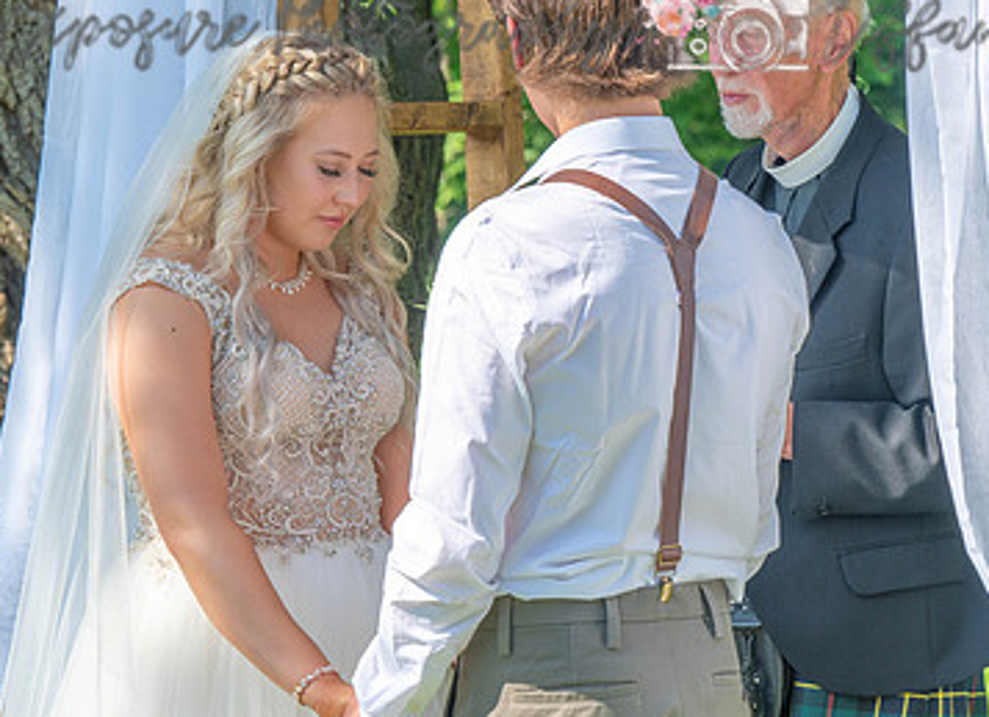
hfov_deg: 11.6
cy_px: 233
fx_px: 4857
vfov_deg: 8.4
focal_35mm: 172
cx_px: 361
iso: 100
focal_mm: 100
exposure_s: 1/320
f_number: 7.1
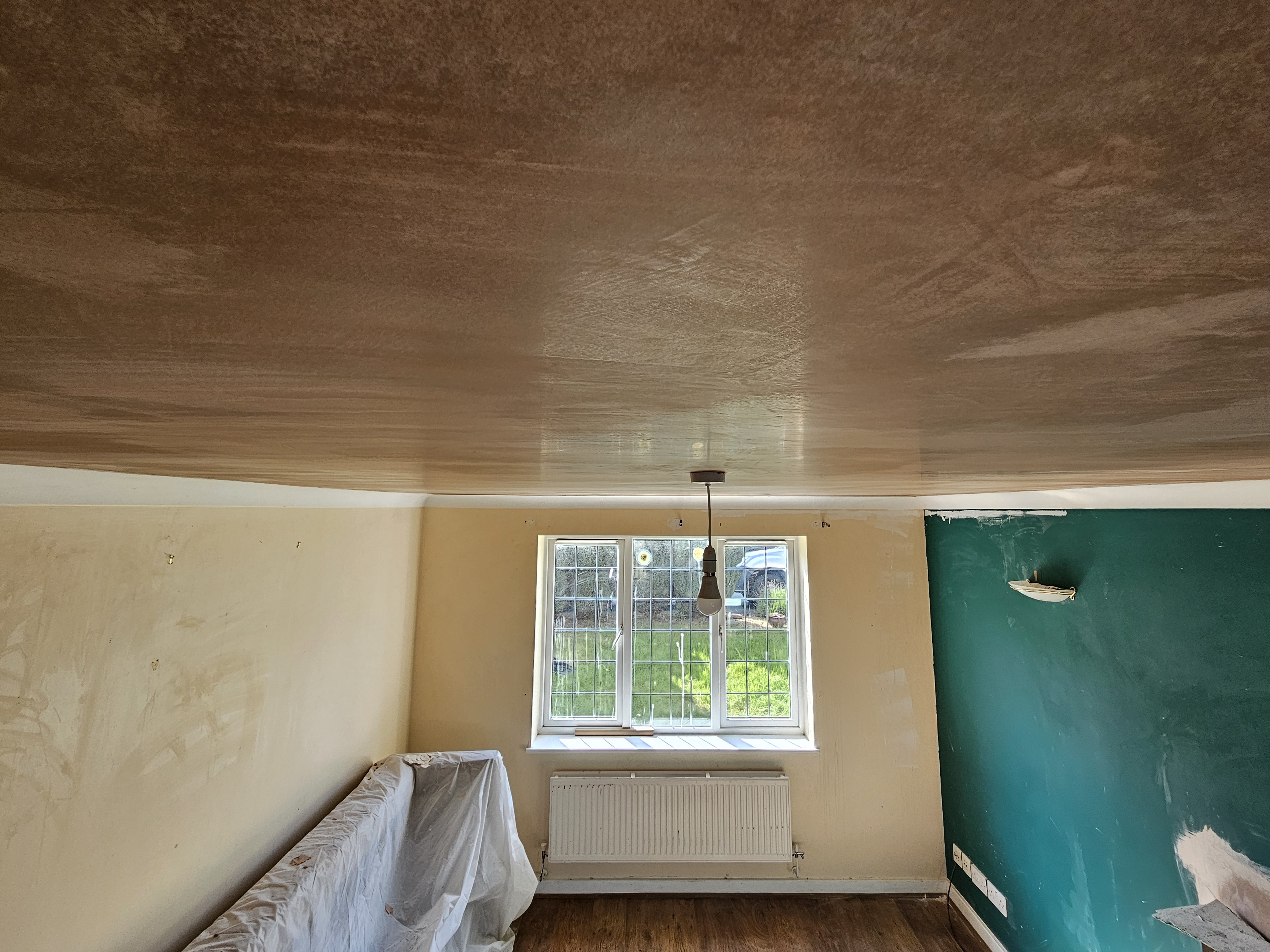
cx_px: 655
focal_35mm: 15
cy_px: 416
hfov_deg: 98.1
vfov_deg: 81.4
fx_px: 550
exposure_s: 1/100
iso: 64
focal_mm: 2.2
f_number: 2.2
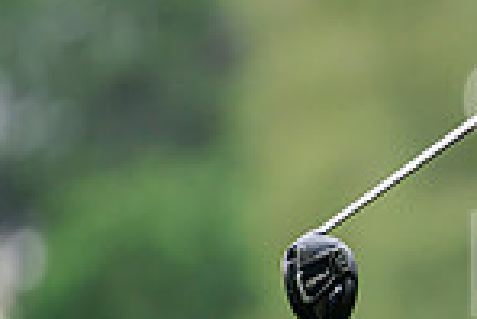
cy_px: 295
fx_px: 15570
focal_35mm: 1174
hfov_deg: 1.8
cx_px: 886
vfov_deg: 1.2
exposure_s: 1/2000
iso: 1000
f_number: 4
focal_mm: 300
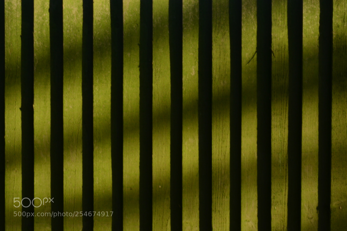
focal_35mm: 68
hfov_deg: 29.9
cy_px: 116
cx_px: 174
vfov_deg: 20.2
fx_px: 650
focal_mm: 45
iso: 250
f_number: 8
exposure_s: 1/8
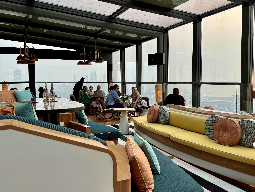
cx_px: 128
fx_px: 177
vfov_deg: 56.8
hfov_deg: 71.6
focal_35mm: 24
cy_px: 96
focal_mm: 6.86
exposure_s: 1/100
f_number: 1.78
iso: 100
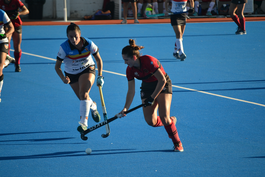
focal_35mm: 300
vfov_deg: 4.6
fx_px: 2208
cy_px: 88
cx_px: 132
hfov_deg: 6.9
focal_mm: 200
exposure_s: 1/800
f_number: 5.6
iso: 400
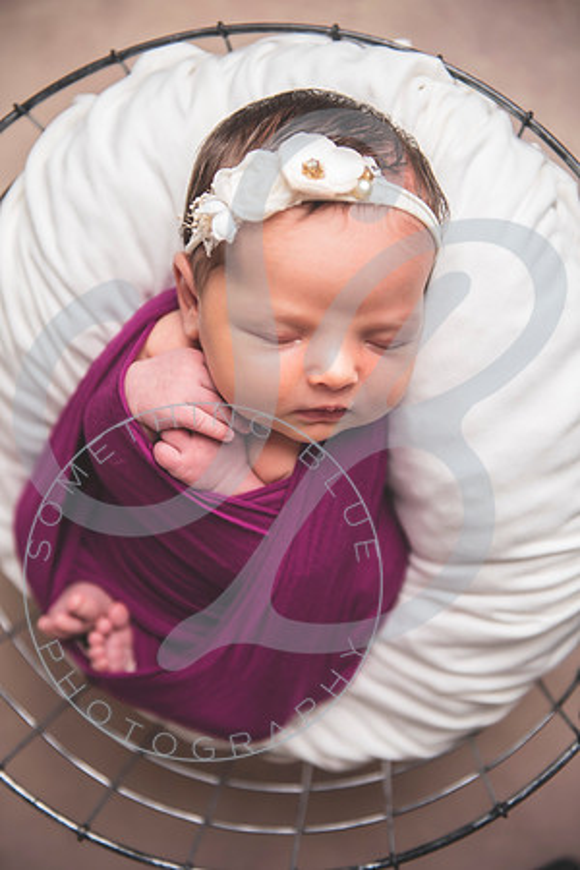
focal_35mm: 55
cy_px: 435
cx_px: 290
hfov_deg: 24.6
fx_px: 1329
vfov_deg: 36.2
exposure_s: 1/100
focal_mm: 55
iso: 100
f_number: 2.8
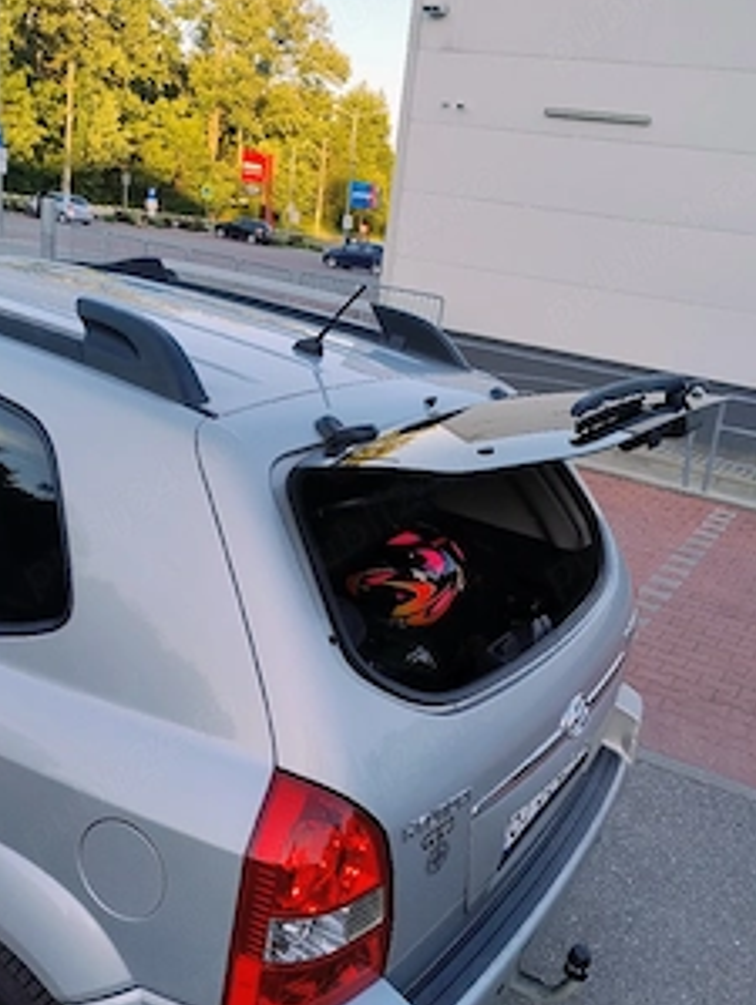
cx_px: 457
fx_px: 930
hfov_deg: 44.0
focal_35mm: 32
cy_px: 548
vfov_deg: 56.7
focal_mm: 5.56
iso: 100
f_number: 1.8
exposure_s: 1/238
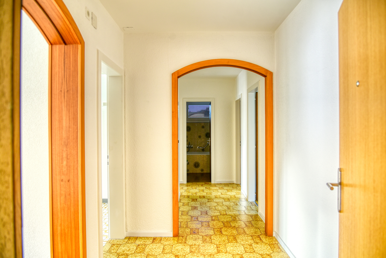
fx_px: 257
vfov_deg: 53.2
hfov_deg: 73.7
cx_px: 193
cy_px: 129
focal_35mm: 24
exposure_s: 1/25
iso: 250
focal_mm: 24
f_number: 4
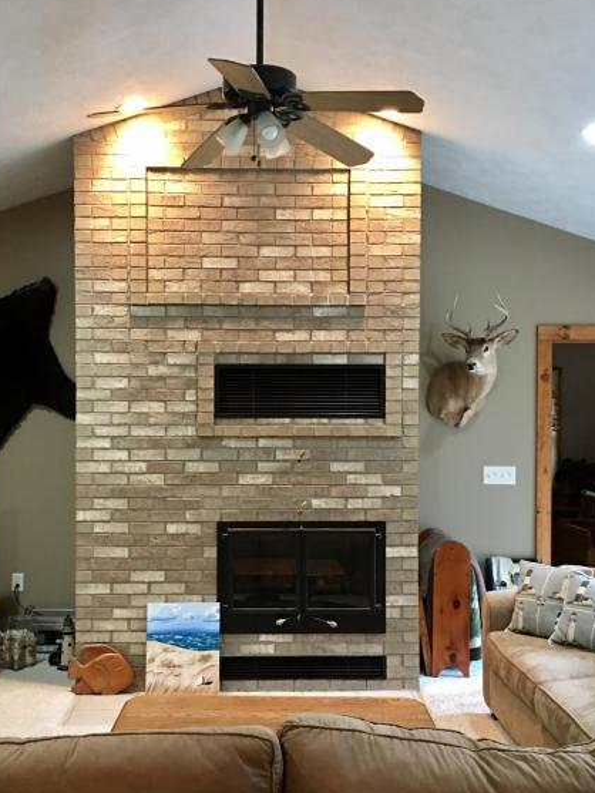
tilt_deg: -1.0
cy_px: 434
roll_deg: -0.2
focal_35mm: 40
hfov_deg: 35.9
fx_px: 916
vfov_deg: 46.7
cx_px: 260
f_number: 2.2
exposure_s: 1/10
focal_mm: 4.15
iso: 100
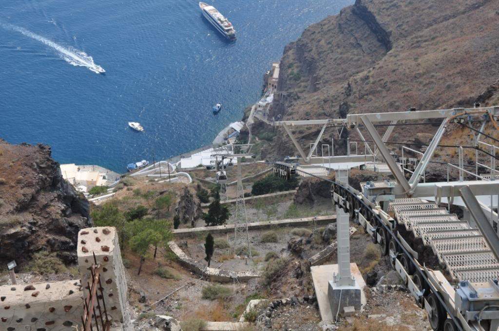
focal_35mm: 57
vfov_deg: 23.7
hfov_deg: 35.1
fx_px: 789
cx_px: 250
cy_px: 166
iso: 200
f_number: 10
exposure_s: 1/200
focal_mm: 38
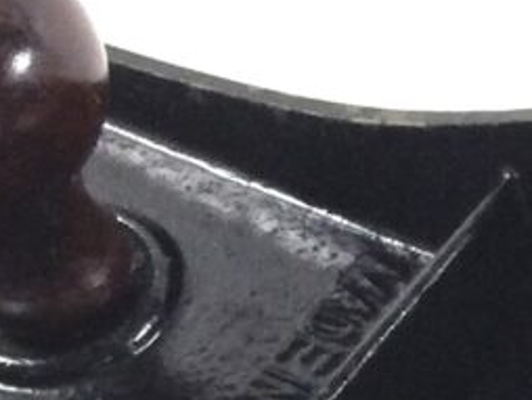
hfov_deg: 7.7
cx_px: 1420
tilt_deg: -60.0
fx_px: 3600
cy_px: 1091
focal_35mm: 234
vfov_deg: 6.0
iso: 40
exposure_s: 1/100
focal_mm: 3.3
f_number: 2.4
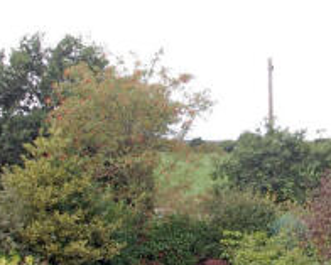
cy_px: 150
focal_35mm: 47
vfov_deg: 32.1
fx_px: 461
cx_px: 240
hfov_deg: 38.7
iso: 200
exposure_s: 1/200
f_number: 7.1
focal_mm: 10
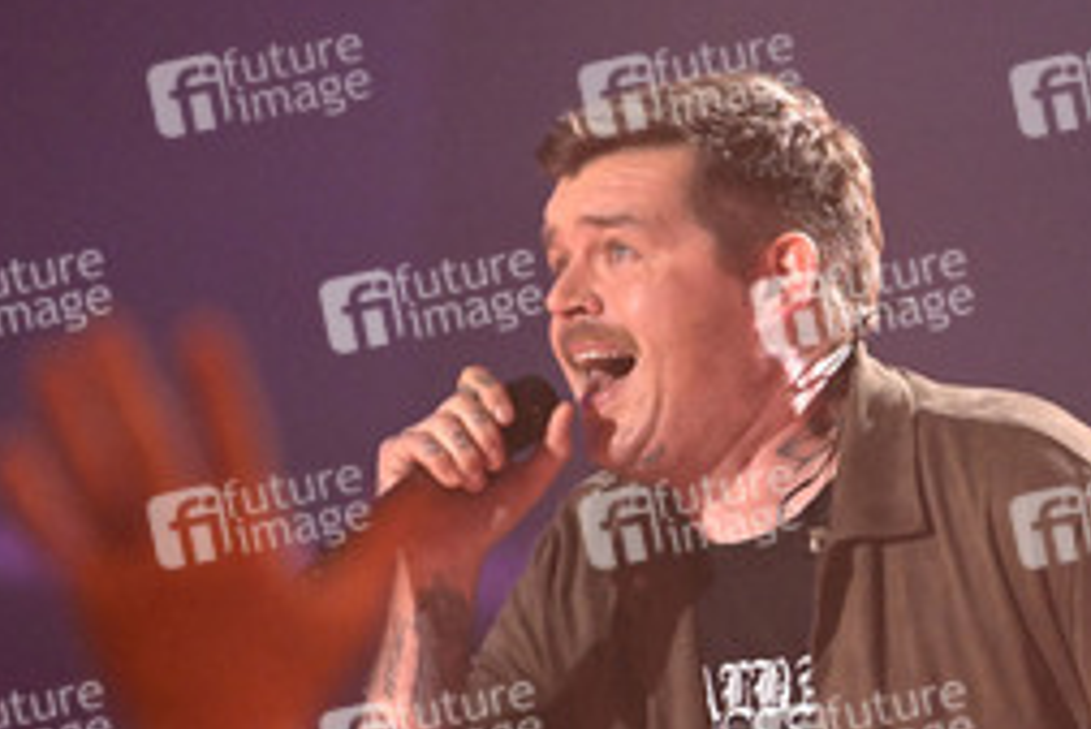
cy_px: 625
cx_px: 748
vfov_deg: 1.5
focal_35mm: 890
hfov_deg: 2.3
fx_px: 26986
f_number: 5.6
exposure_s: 1/400
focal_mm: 500
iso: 10000
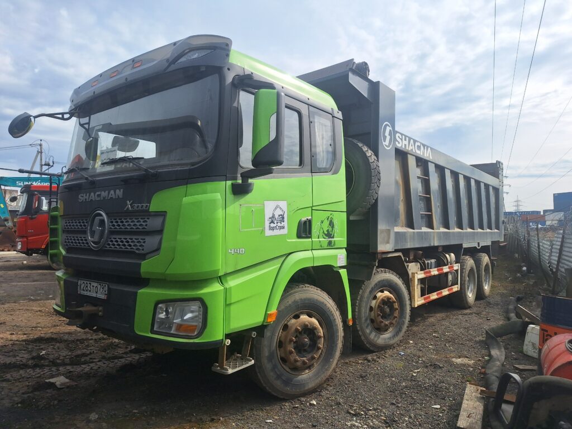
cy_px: 214
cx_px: 286
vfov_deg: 58.9
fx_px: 380
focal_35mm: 23
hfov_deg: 73.9
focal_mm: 5.54
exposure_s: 1/2985
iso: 40
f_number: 1.8
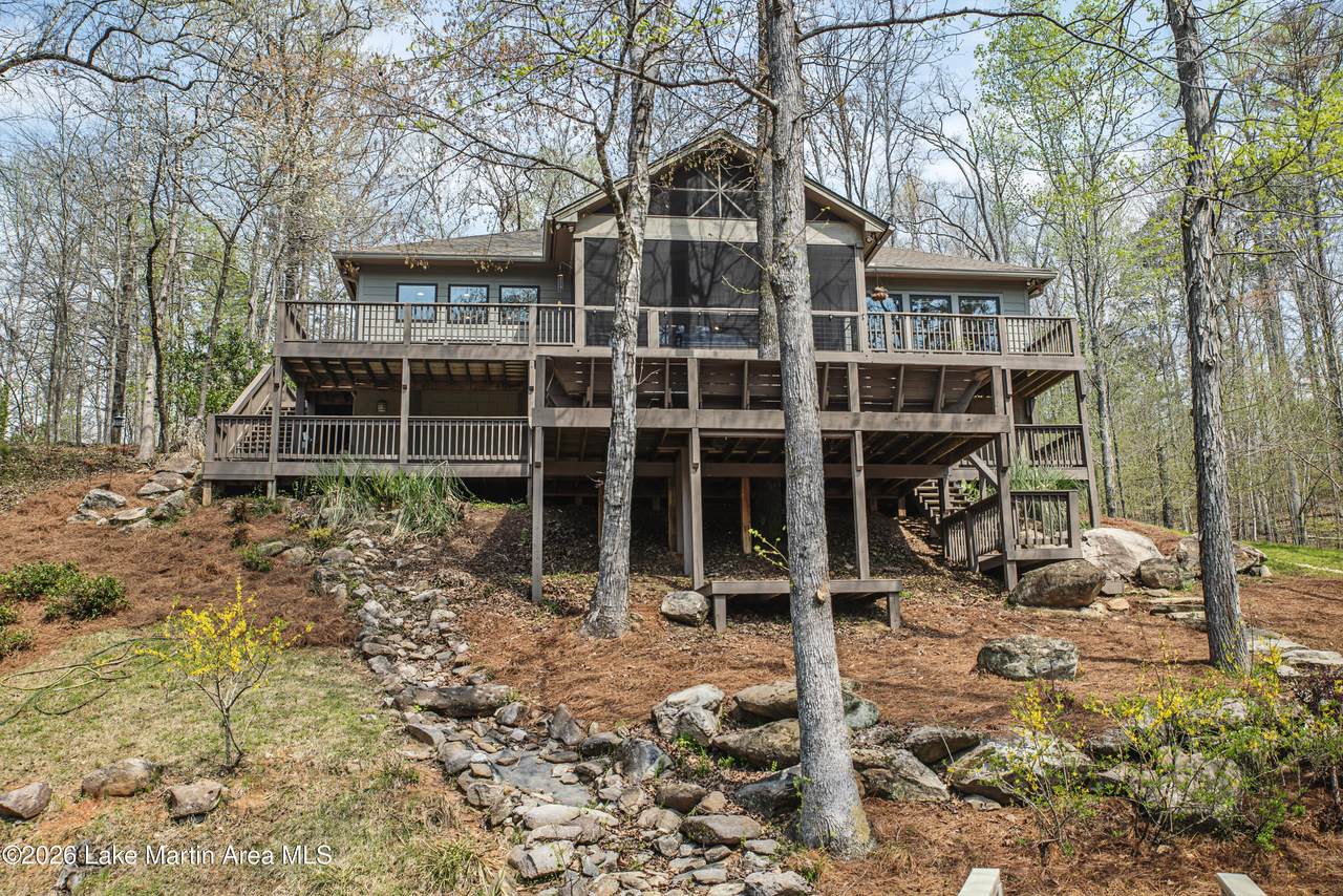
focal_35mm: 32
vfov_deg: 41.1
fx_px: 1194
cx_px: 672
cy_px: 448
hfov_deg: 58.7
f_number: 8
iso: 200
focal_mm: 32
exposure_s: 1/1250
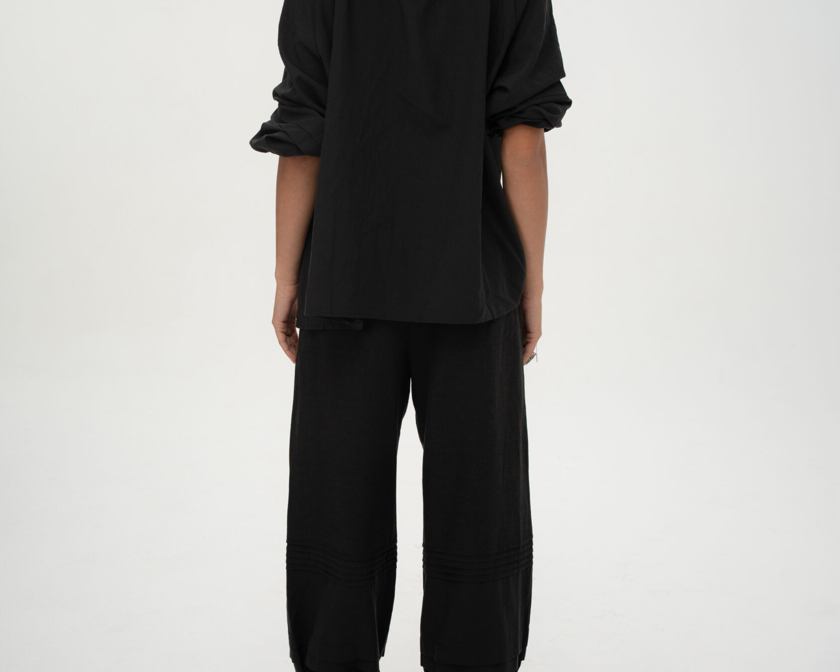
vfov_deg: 23.8
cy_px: 248
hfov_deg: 29.6
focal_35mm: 64
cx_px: 417
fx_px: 1591
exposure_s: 1/160
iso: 500
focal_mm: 45
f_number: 8
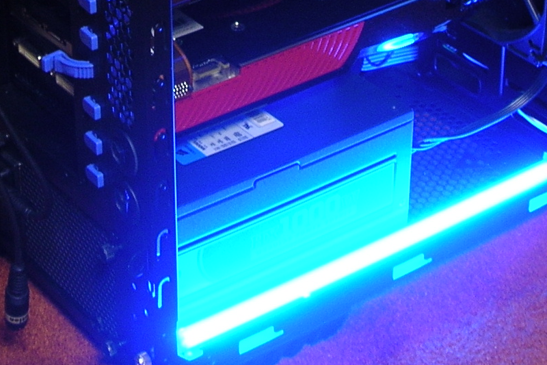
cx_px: 276
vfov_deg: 12.4
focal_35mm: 107
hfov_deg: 19.1
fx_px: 1625
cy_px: -129
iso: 52
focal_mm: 6
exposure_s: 1/2.7
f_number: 2.7
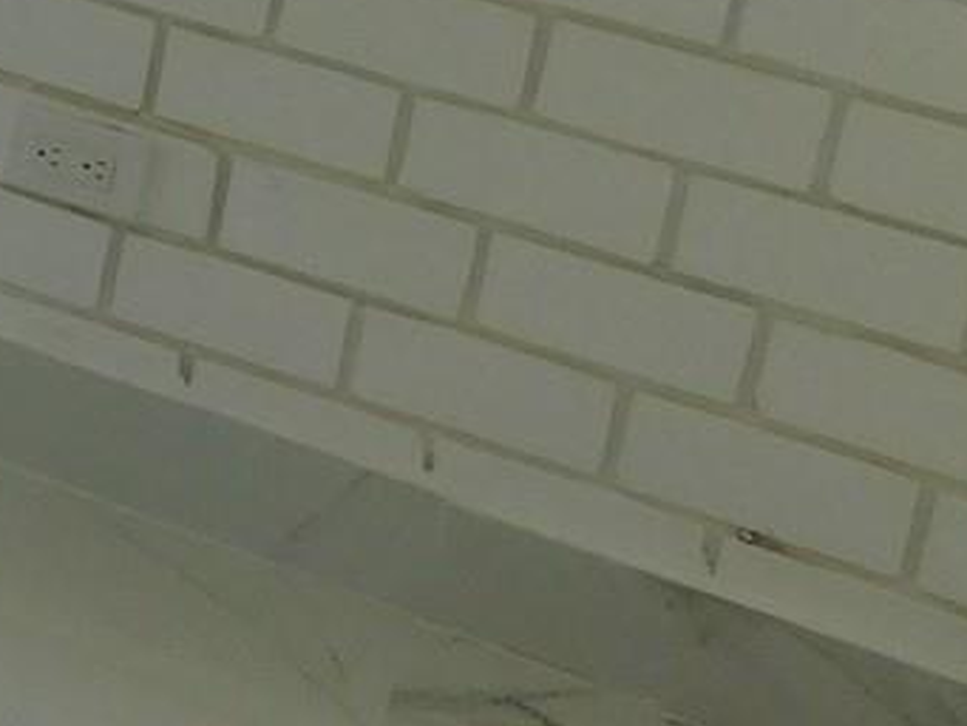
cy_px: -519
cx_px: -1222
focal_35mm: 108
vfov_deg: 12.7
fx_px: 3018
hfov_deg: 13.9
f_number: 3
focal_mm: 4
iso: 125
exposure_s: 1/160
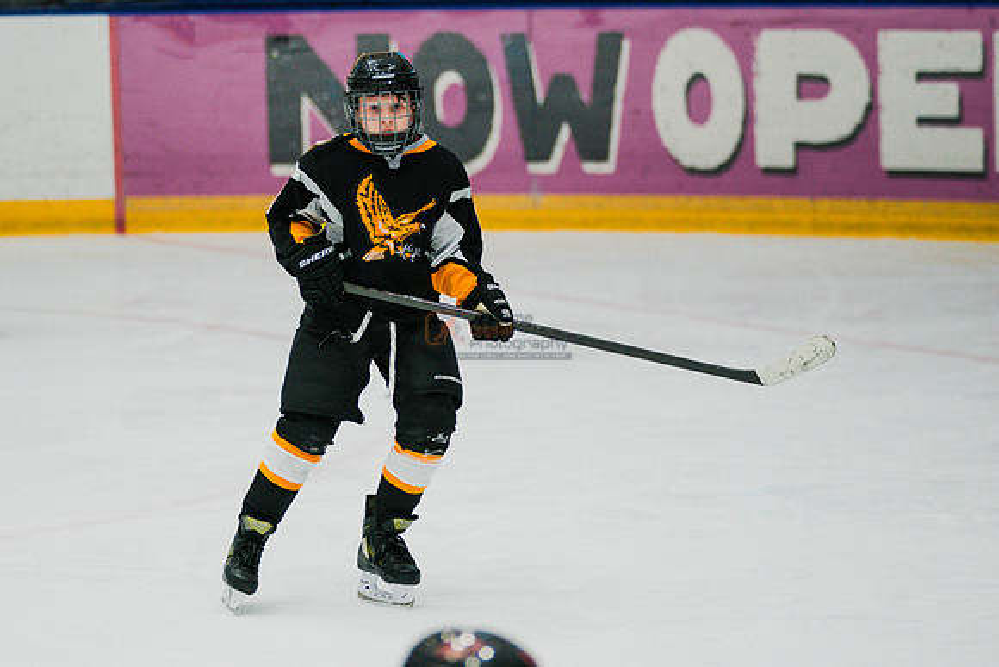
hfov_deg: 10.0
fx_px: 5699
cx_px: 407
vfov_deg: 6.7
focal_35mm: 205
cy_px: 279
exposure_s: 1/1600
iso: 3200
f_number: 3.2
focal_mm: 166
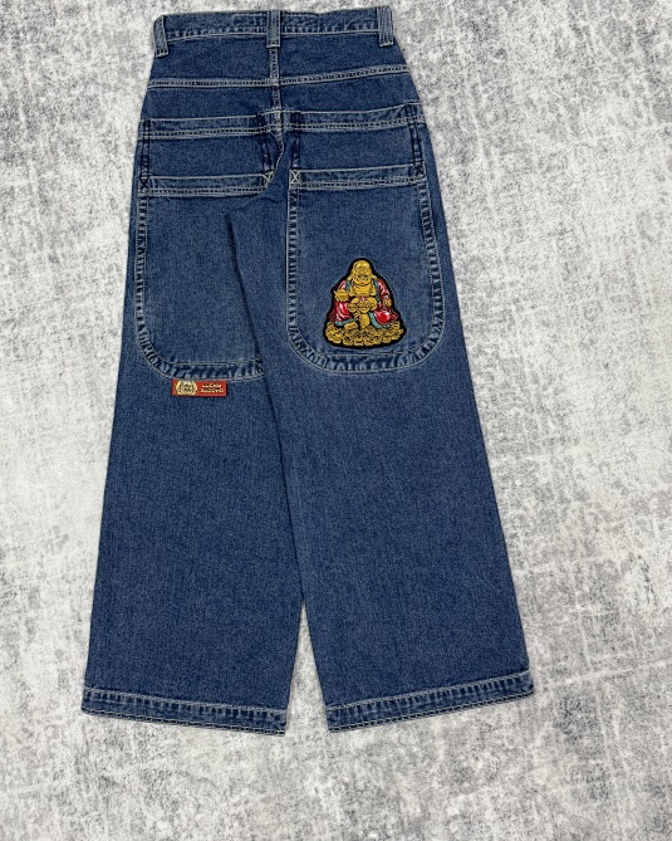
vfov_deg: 61.9
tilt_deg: -86.5
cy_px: 357
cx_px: 323
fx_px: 696
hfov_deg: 51.5
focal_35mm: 28
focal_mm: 6.76
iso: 160
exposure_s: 1/100
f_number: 1.78
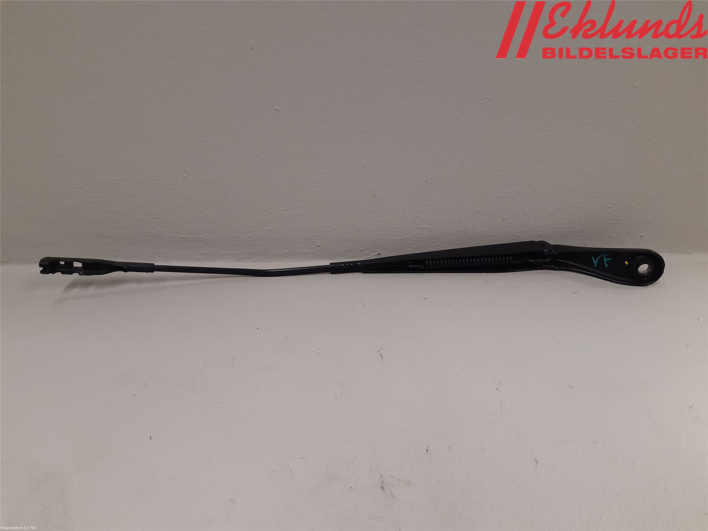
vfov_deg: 53.1
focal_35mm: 26
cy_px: 266
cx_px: 354
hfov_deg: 67.3
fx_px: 532
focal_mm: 3.93
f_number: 1.7
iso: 100
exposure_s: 1/50
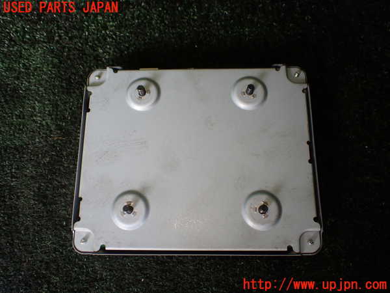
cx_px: 195
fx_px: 338
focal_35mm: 30
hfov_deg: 60.0
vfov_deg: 46.8
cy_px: 146
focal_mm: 5.4
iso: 160
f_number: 2.3
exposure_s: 1/125
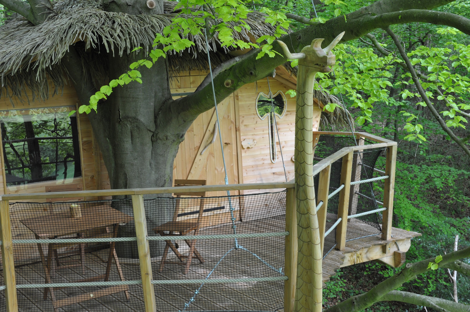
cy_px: 156
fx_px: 678
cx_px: 235
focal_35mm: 52
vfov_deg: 25.9
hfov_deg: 38.2
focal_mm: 52
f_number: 10
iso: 1600
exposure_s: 1/80
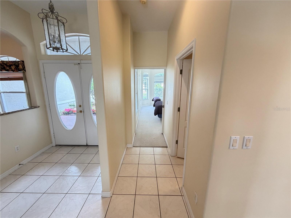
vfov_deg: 85.7
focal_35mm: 14
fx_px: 118
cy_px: 109
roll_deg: -0.2
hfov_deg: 102.1
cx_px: 146
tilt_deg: -11.6
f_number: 2.2
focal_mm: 2.22
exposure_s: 1/60
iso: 200
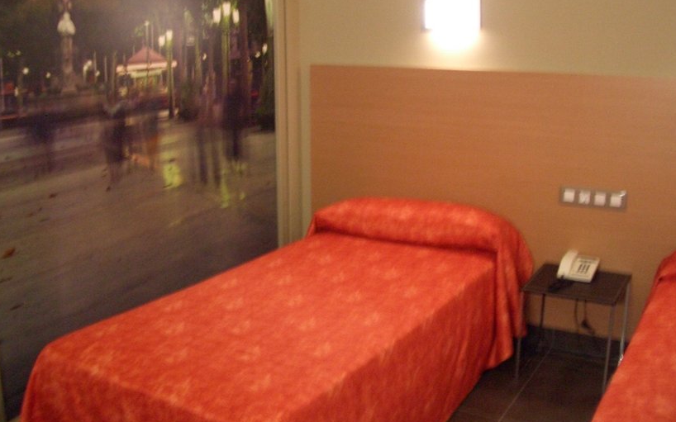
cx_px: 331
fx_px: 755
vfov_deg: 31.2
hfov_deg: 48.2
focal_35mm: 41
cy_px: 171
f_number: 2.6
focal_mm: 5.8
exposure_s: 1/8
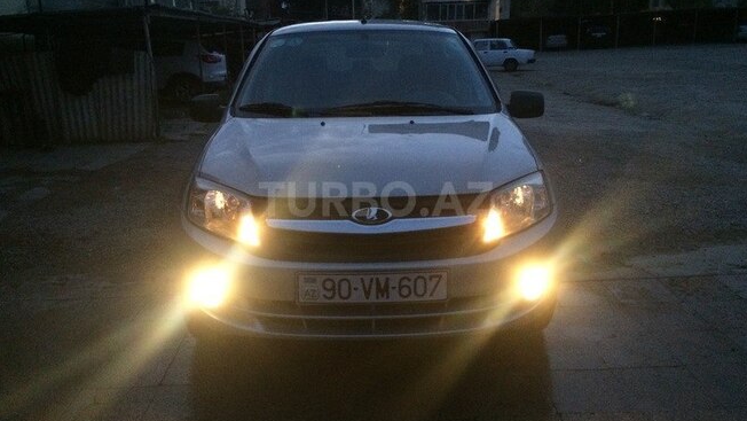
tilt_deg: -15.0
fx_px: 634
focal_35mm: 32
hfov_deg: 61.0
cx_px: 376
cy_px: 199
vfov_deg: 36.7
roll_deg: +0.3
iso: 400
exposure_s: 1/17
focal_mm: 4.15
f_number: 2.2
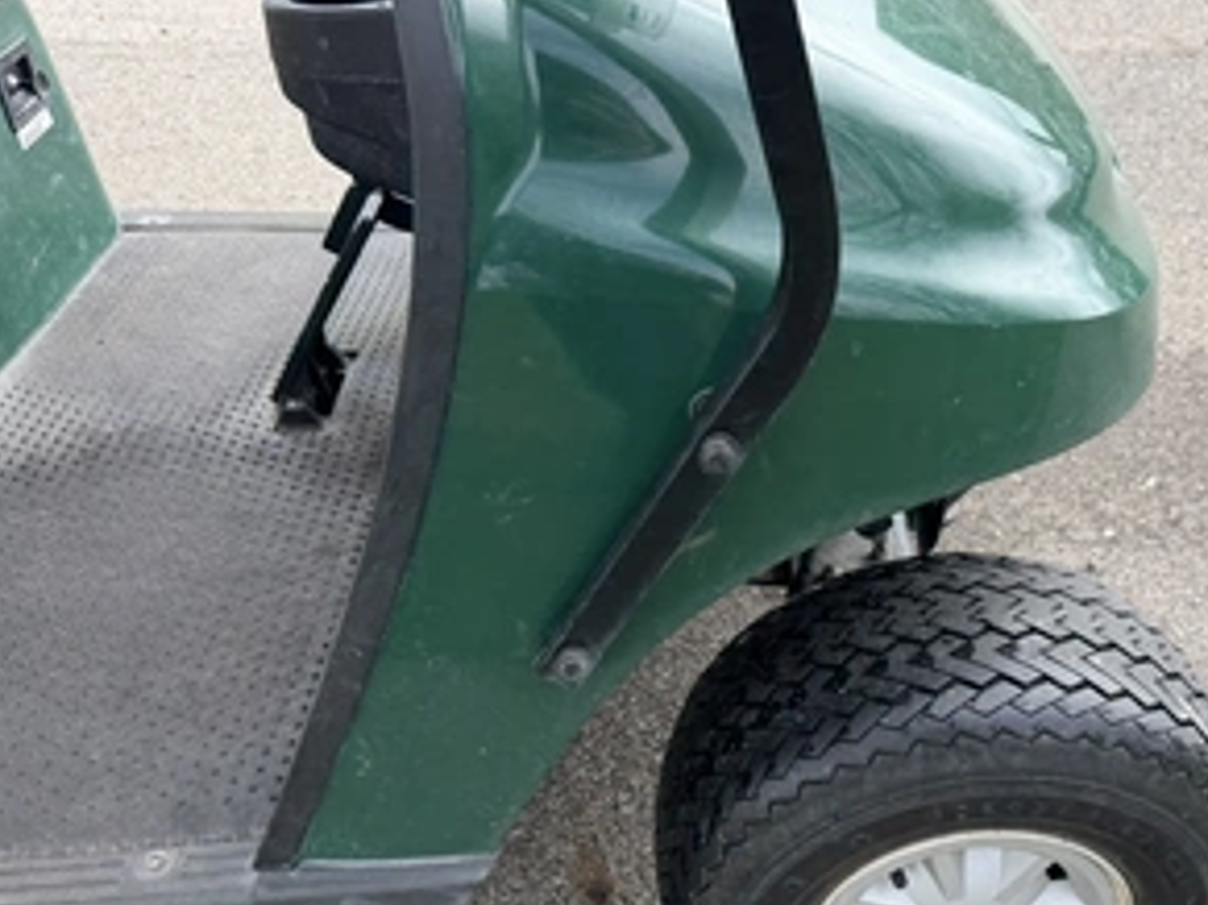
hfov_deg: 54.4
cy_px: 581
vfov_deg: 42.5
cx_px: 789
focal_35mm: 33
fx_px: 1151
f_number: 1.78
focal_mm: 6.76
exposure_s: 1/1139
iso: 80
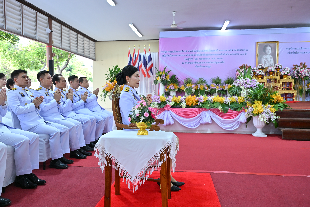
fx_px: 250
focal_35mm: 29
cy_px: 104
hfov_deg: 63.7
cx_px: 155
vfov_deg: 45.0
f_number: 4
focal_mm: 29
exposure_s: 1/200
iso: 640
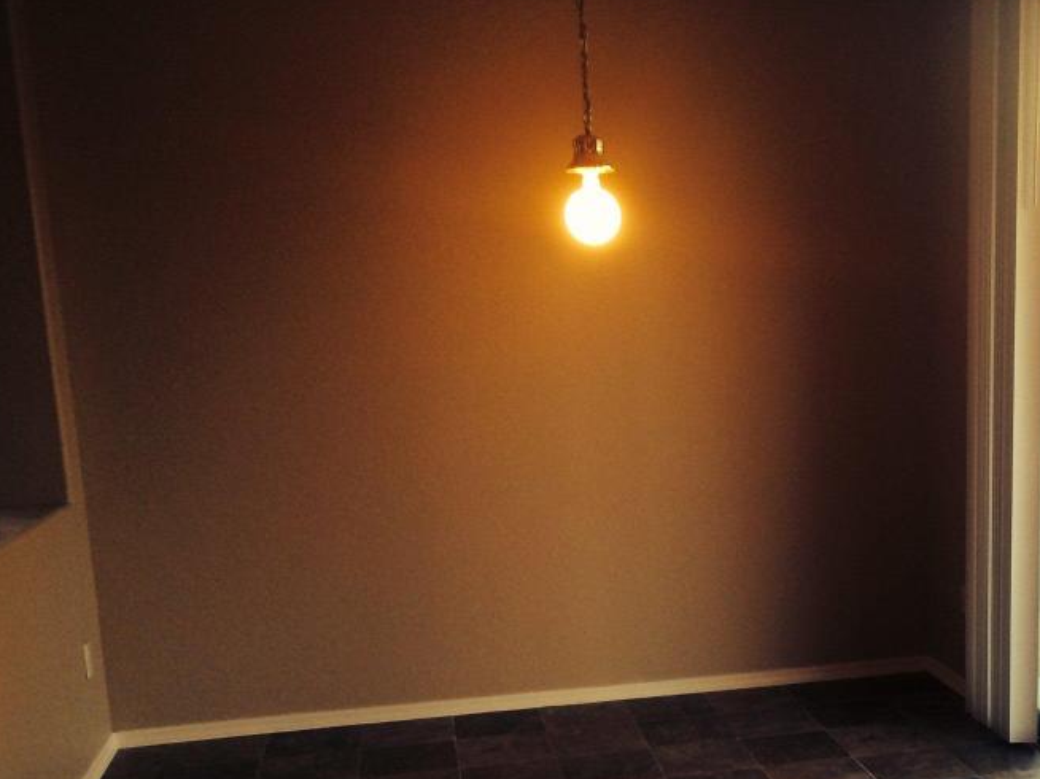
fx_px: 1412
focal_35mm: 47
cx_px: 800
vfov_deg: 30.3
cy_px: 593
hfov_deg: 39.2
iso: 80
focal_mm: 4.12
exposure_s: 1/30
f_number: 2.2
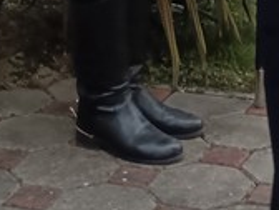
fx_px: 1378
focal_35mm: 171
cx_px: 316
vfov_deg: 8.1
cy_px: -267
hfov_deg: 11.4
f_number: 1.9
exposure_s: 1/100
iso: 1058
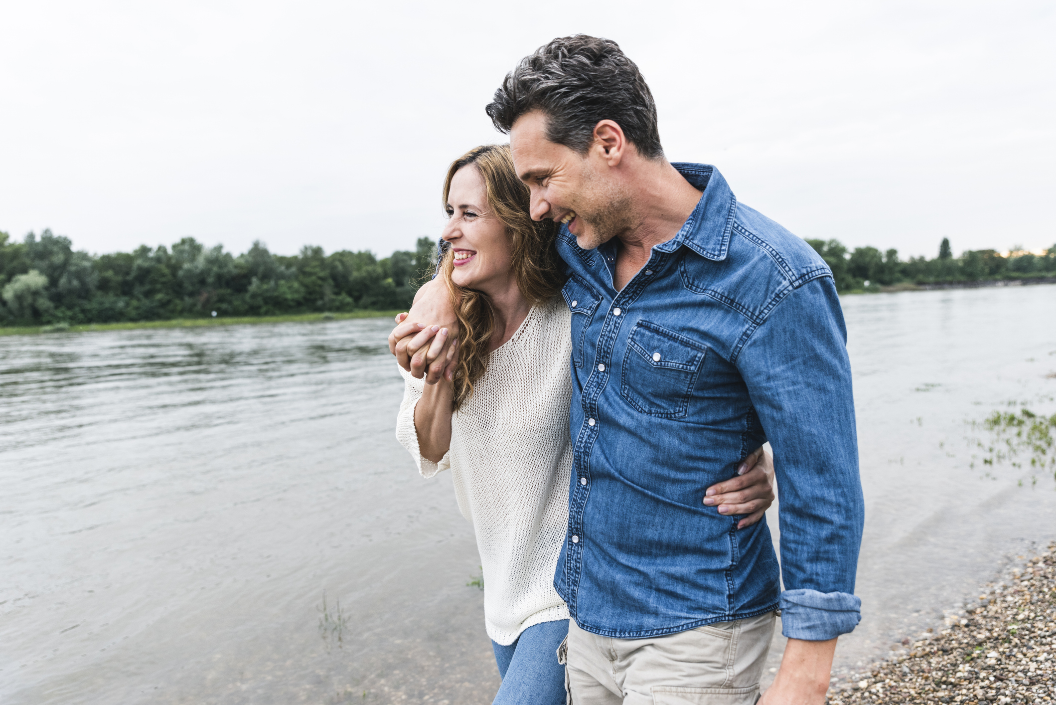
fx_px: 851
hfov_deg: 63.6
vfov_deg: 45.0
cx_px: 528
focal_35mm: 29
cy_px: 352
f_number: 3.2
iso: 400
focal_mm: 29
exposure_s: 1/640
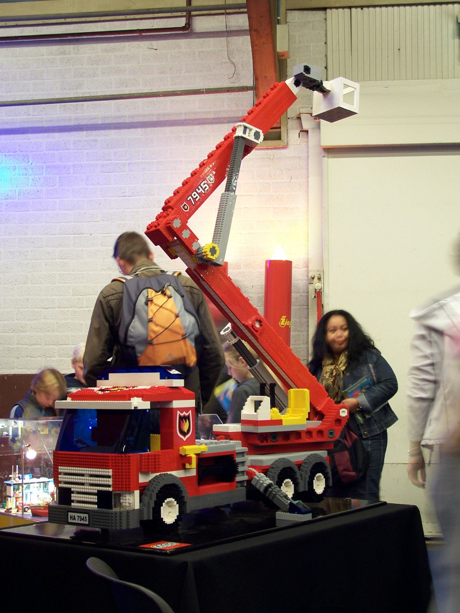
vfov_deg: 32.7
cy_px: 322
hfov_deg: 24.8
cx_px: 229
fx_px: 1045
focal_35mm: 59
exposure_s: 1/3
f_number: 3.1
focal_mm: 9.3
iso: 80
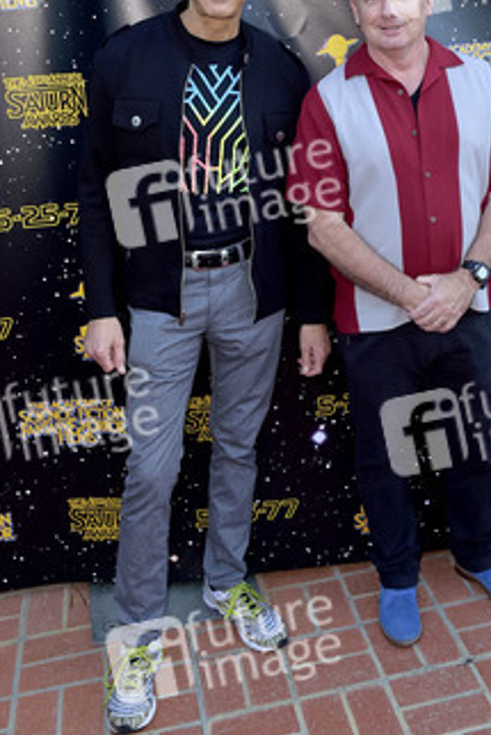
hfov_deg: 36.8
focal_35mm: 36
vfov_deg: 52.9
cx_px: 291
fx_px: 736
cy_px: 308
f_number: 6.3
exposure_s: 1/320
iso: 500
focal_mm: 29
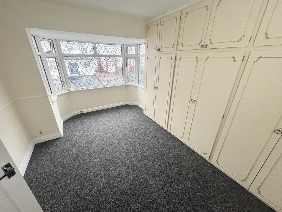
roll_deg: -0.3
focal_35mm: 14
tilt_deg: -23.2
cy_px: 106
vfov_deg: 85.7
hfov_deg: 102.1
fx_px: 114
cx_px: 141
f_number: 2.2
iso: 160
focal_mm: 2.22
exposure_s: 1/99
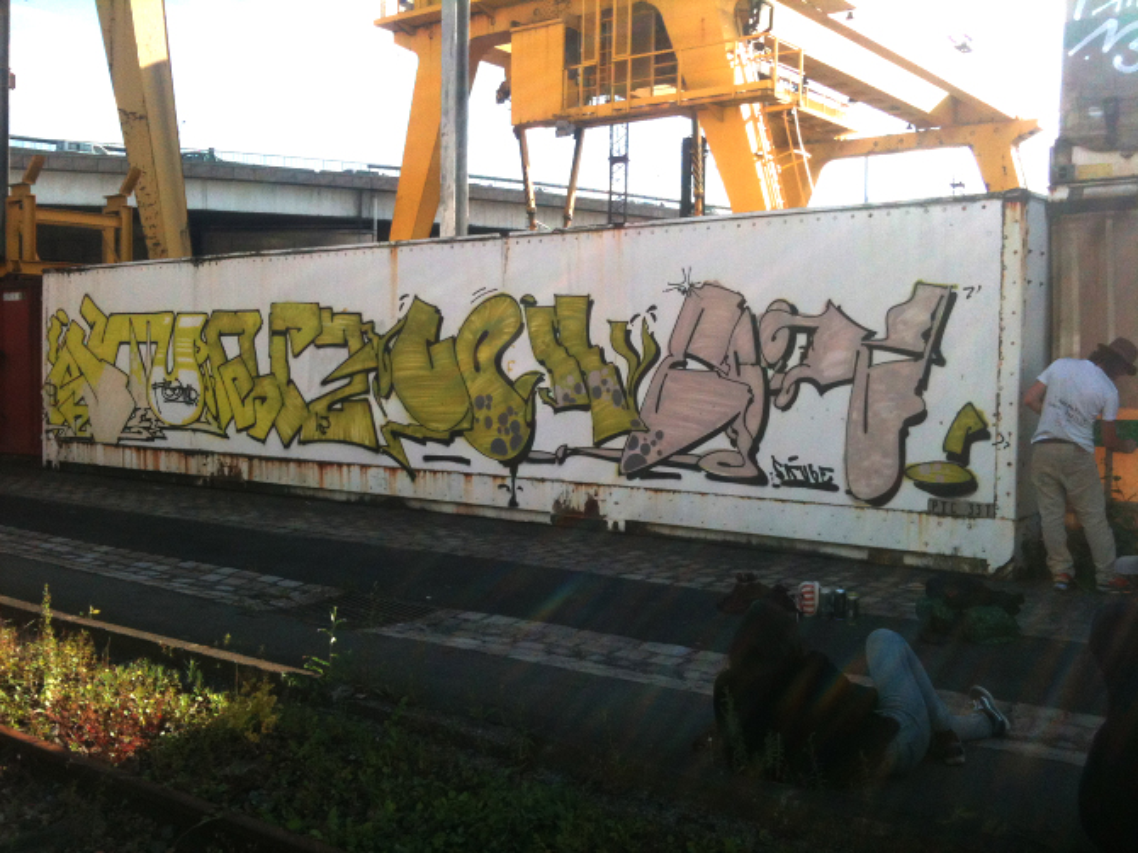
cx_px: 569
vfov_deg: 40.7
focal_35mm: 35
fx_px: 1150
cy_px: 426
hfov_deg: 52.6
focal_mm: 3.85
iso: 64
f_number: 2.8
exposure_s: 1/565
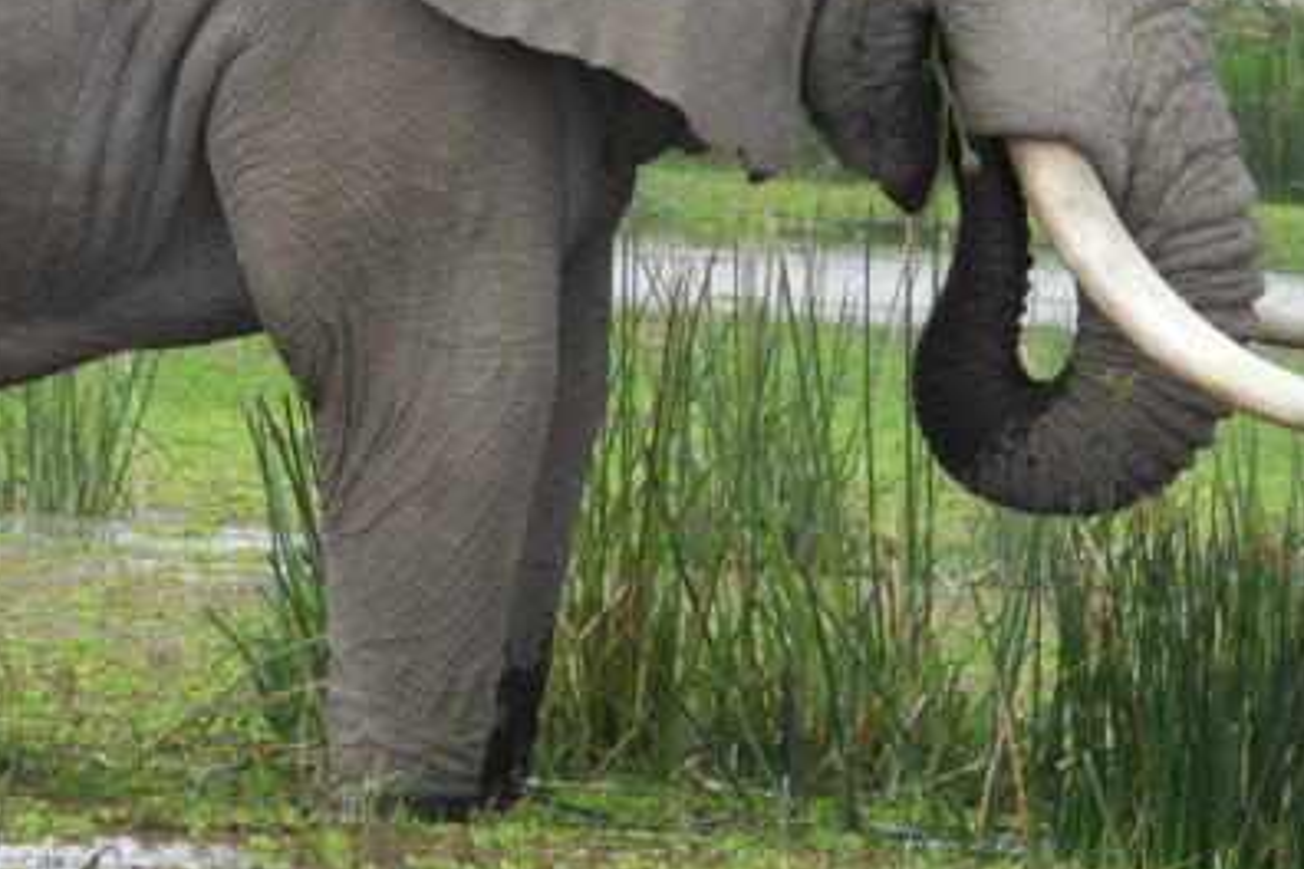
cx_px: 342
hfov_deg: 2.8
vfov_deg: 1.9
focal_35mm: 725
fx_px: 26259
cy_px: 204
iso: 100
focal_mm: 62.1
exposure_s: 1/320
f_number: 4.5
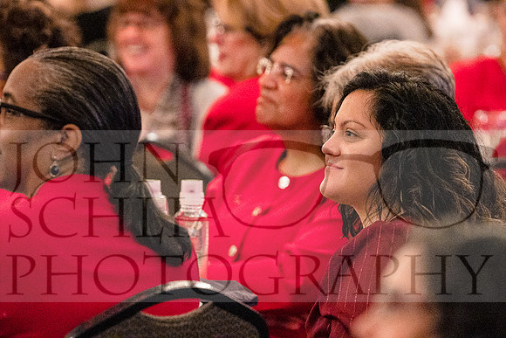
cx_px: 253
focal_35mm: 300
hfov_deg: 6.9
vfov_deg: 4.6
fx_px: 4217
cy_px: 169
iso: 6400
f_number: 4
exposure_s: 1/100
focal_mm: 200
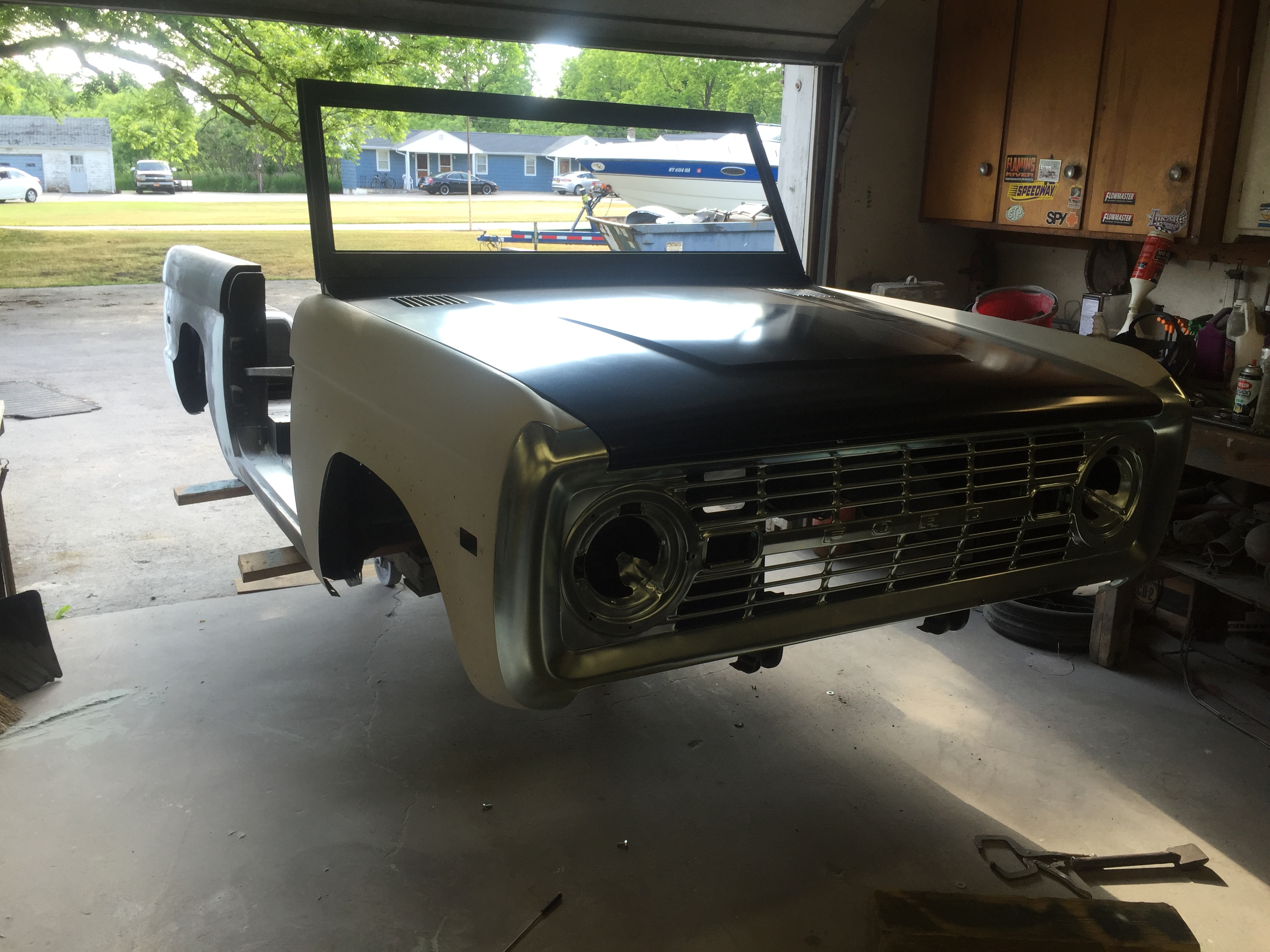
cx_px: 635
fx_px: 1064
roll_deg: -1.7
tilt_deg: -15.3
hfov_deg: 61.7
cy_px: 476
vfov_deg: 48.2
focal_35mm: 29
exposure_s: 1/120
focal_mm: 4.15
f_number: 2.2
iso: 32
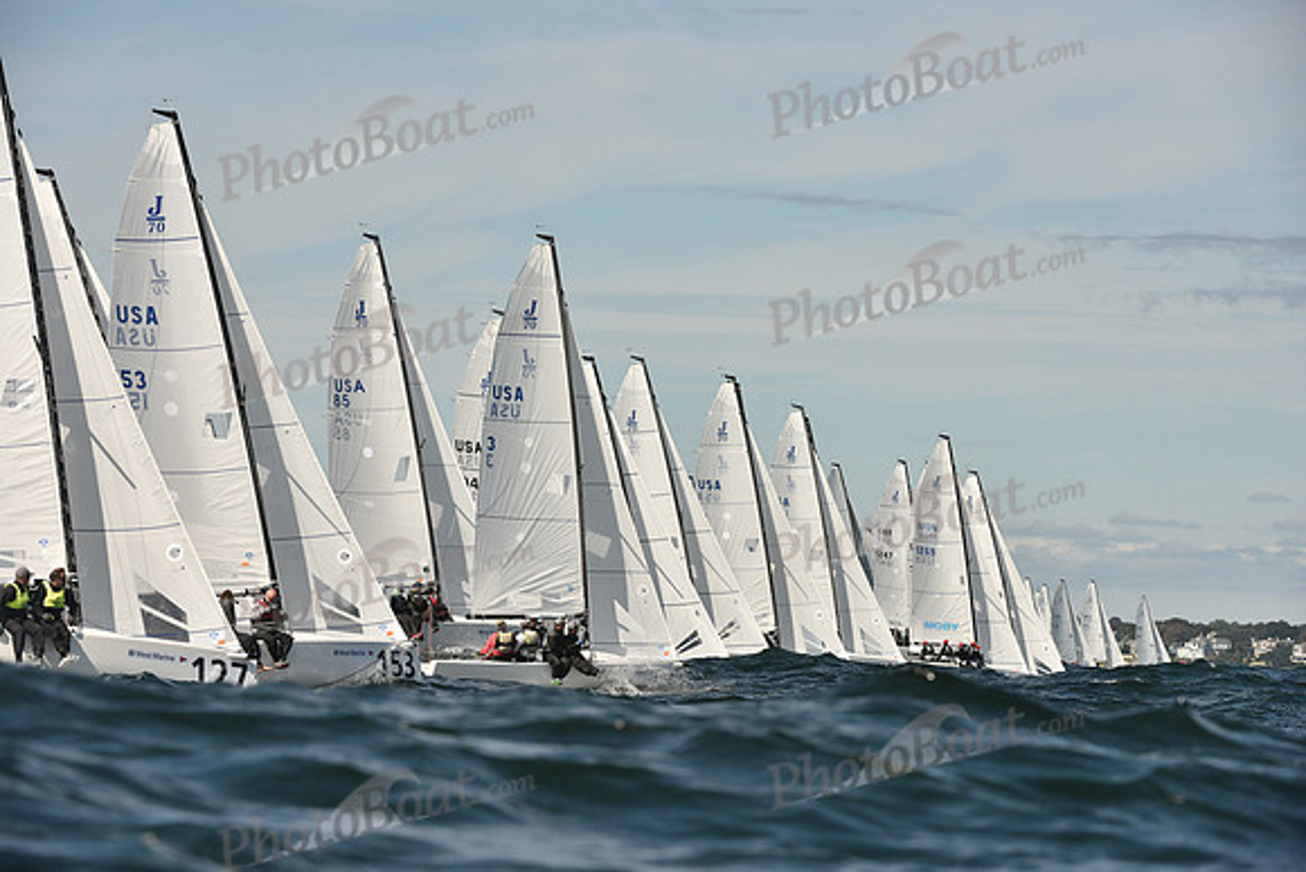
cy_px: 436
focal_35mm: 200
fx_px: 7257
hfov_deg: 10.3
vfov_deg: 6.9
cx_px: 653
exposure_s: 1/1600
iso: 400
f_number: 9
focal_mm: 200
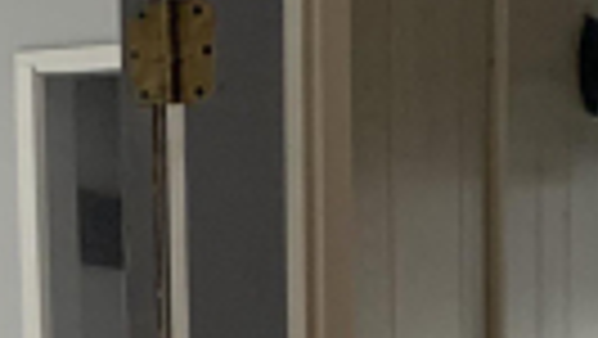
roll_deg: +0.1
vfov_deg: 8.1
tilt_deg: -6.3
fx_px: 2253
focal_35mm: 142
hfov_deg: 14.9
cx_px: 569
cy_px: 699
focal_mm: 4.25
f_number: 1.8
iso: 400
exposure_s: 1/52
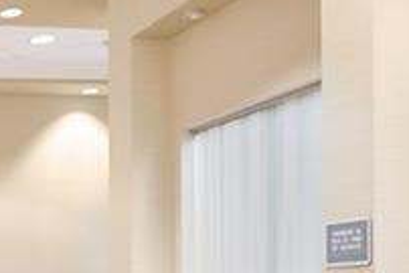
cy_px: 317
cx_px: -229
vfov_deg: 17.2
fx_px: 864
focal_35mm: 76
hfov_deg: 21.6
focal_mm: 10
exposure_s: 1/3
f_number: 4
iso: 200
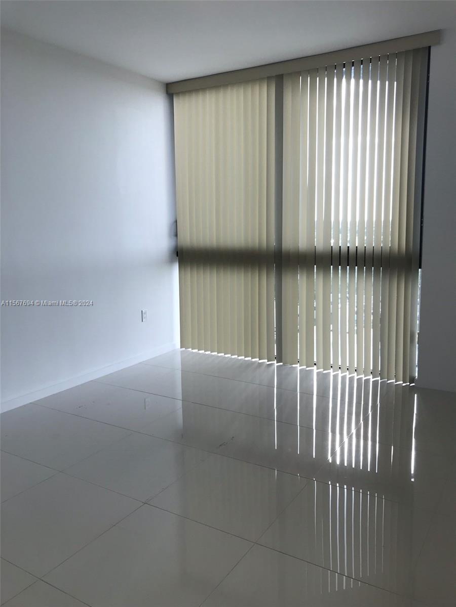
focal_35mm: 28
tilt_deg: -7.8
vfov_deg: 63.4
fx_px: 492
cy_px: 304
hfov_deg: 49.7
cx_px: 228
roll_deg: +0.6
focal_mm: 3.99
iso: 25
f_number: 1.8
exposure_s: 1/120
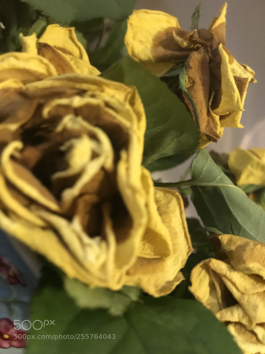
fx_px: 286
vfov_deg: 63.4
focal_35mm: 28
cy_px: 177
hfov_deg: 49.7
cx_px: 132
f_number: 1.8
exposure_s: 1/9
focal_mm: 3.99
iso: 100
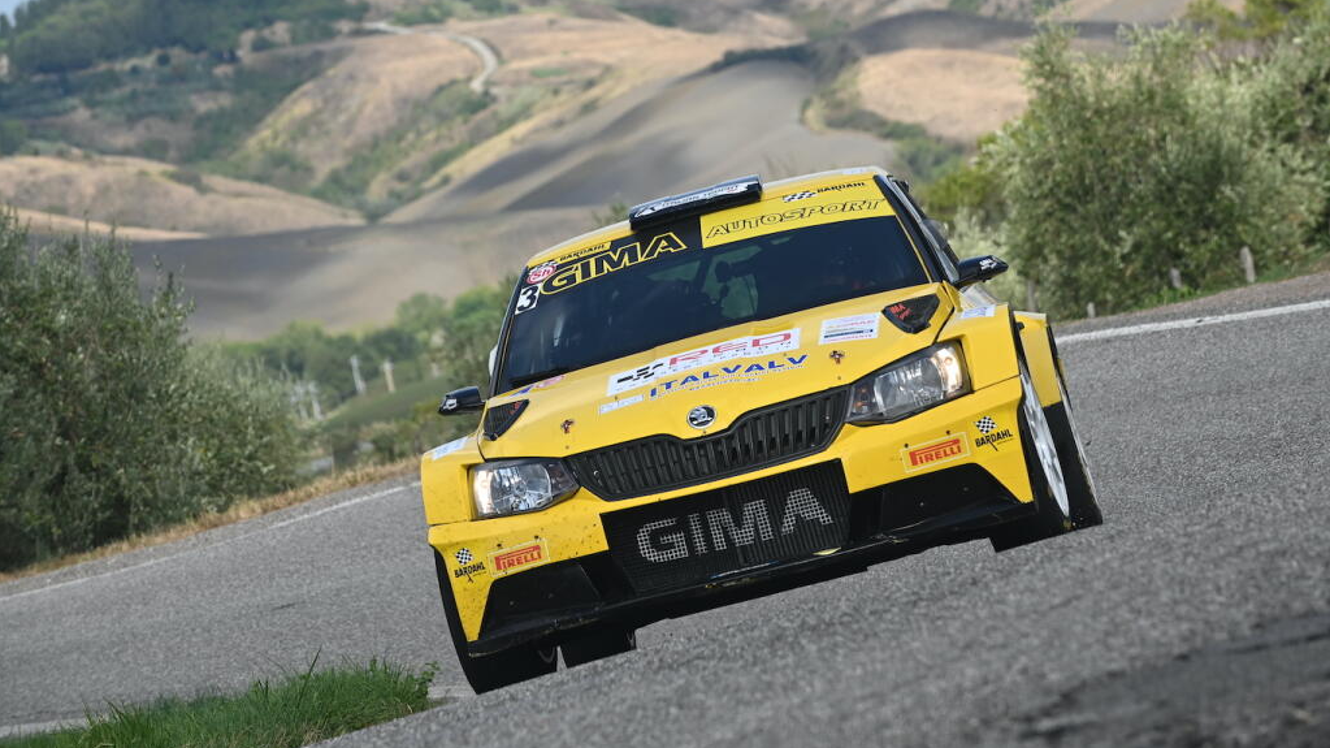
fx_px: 7581
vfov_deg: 5.6
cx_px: 716
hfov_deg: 10.0
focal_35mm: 215
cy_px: 234
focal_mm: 175
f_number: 7.1
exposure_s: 1/1250
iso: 400
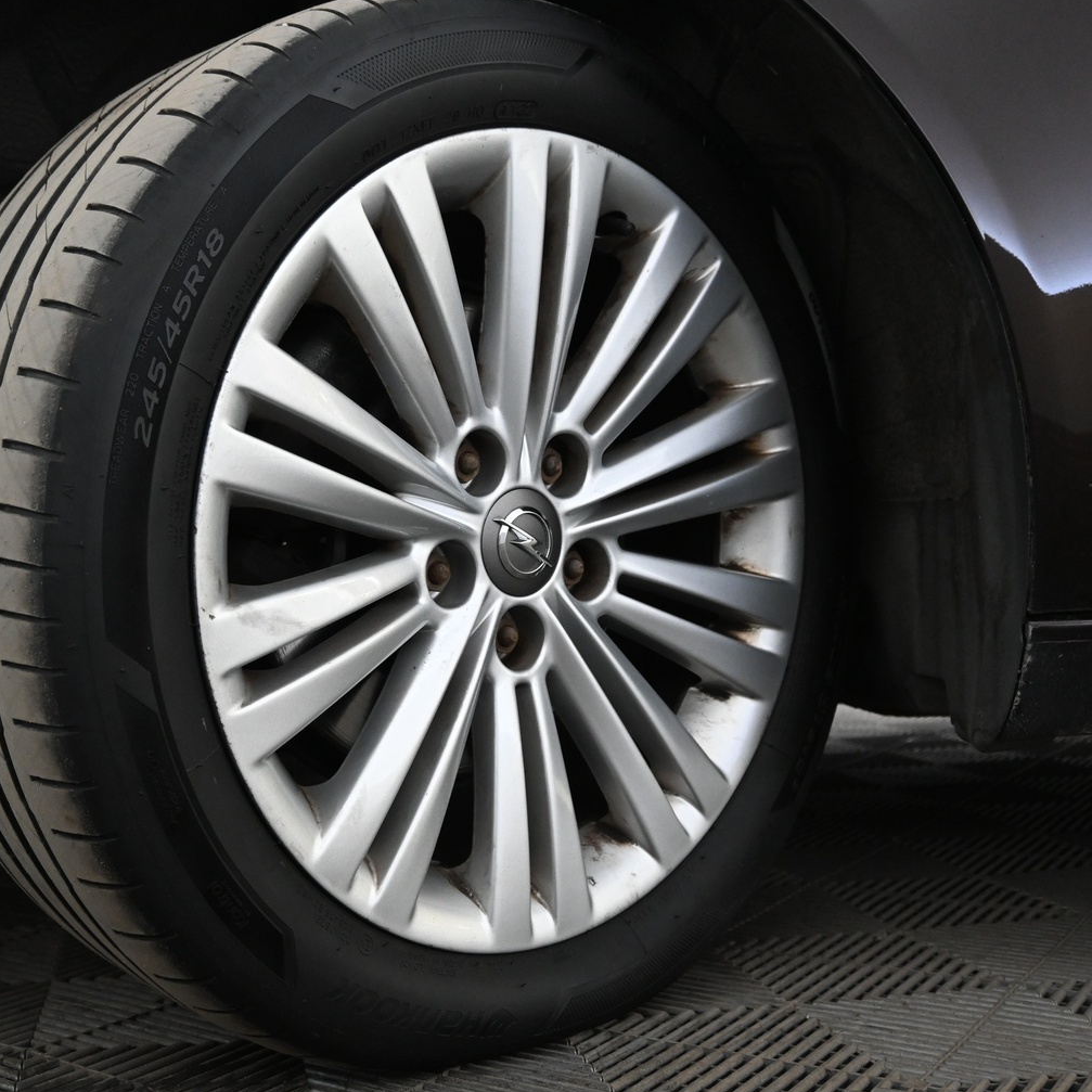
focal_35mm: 41
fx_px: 1463
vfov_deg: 40.9
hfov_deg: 40.7
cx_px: 426
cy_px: 537
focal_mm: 20
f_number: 3.8
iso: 1800
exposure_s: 1/30
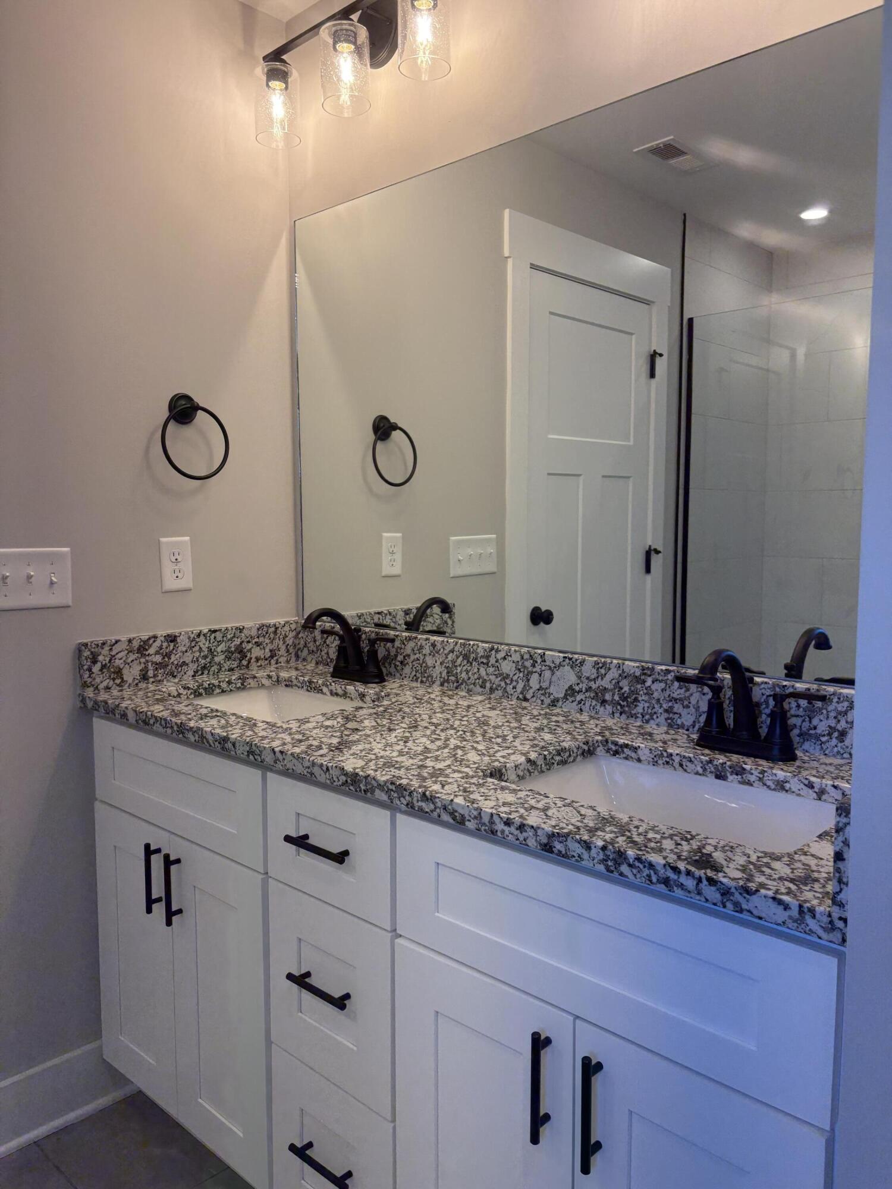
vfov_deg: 67.3
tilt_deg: -5.4
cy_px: 594
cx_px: 446
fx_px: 893
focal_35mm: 26
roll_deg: +0.0
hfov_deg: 53.1
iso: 80
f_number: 1.6
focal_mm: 5.96
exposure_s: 1/235
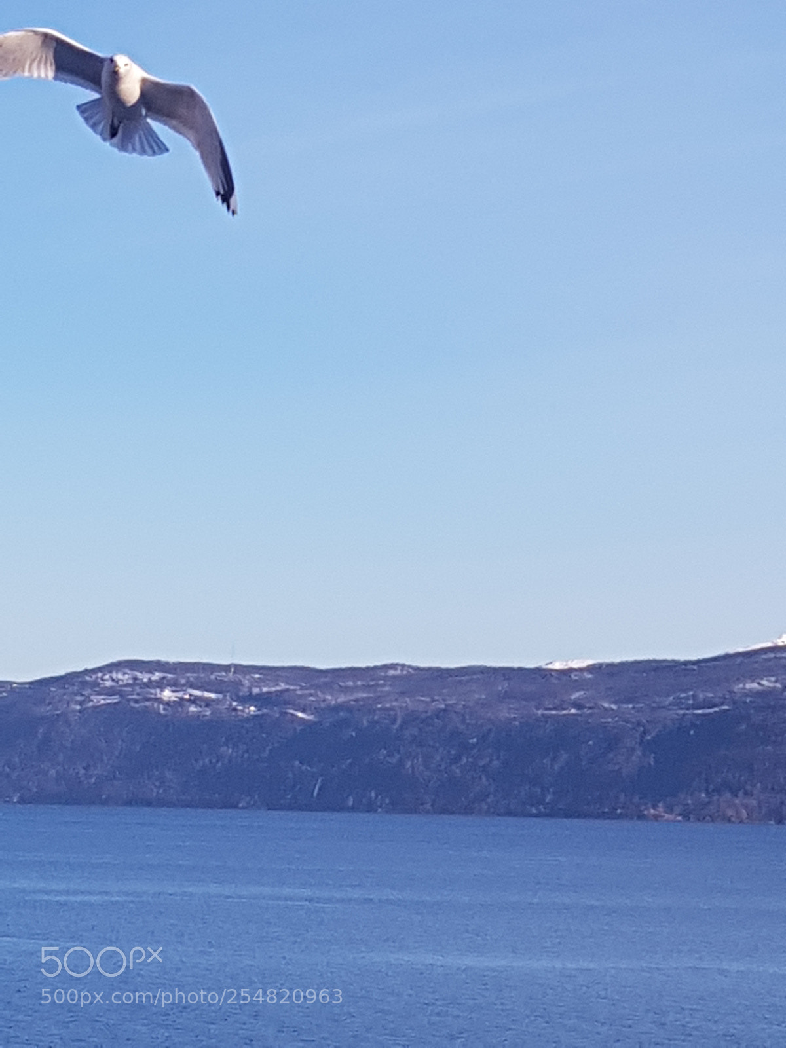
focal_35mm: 26
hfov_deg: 53.1
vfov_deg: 67.3
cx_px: 393
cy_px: 524
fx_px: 787
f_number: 1.7
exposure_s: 1/1880
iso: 40
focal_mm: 4.2
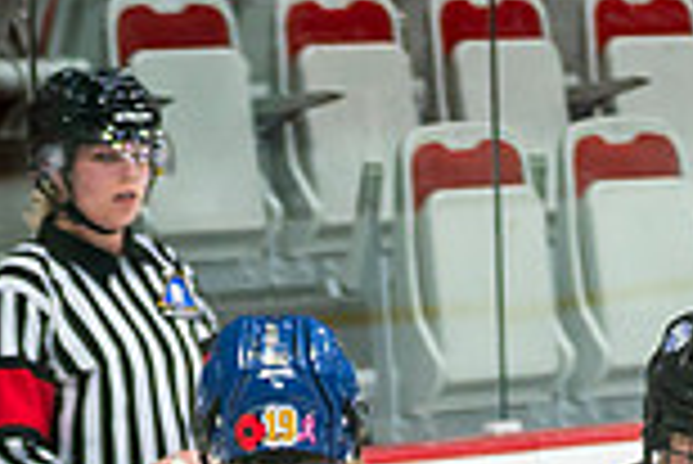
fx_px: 6705
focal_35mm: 348
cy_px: 875
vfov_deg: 3.9
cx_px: 427
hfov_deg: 5.9
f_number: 2.8
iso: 640
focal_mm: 70
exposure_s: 1/640
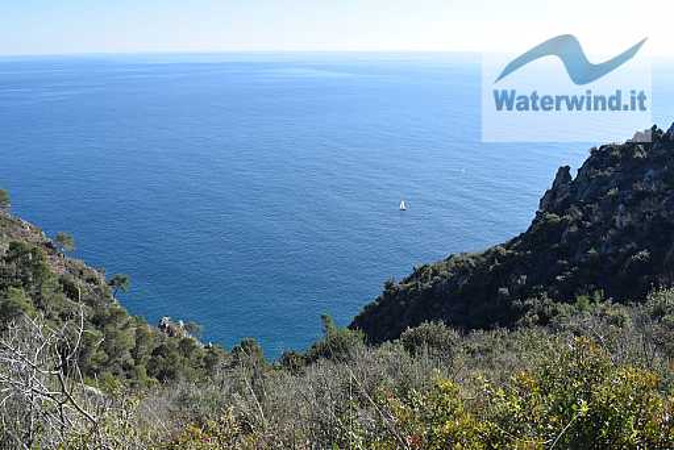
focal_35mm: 33
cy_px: 225
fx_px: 618
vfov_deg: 40.0
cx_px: 337
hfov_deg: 57.2
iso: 200
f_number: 10
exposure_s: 1/250
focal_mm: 22
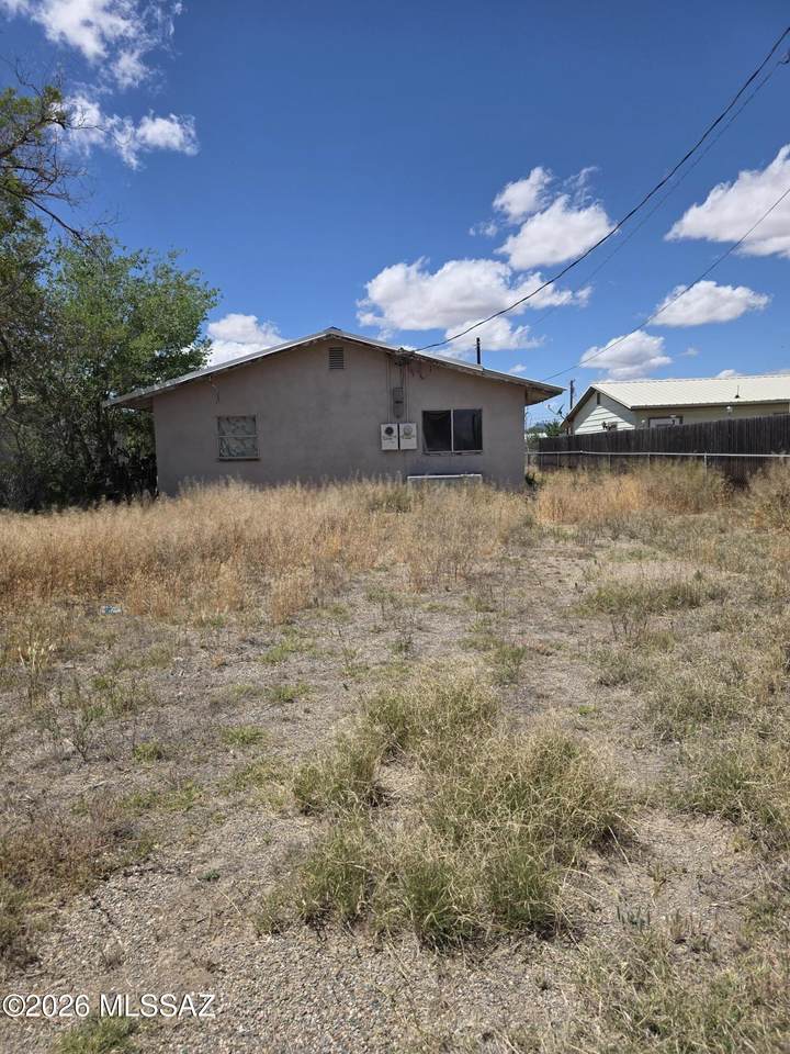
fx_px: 700
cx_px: 395
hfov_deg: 58.9
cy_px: 527
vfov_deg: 73.9
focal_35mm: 23
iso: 80
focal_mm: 6.3
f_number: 1.7
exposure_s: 1/7944
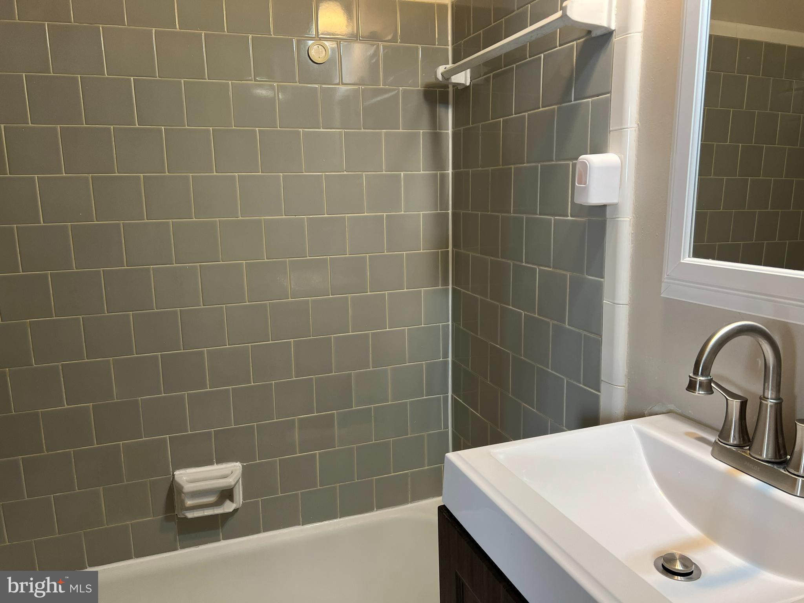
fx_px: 604
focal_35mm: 26
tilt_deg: -9.7
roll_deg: +1.5
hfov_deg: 67.3
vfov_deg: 53.1
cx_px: 402
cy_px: 302
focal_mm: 5.7
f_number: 1.5
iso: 80
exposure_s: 1/60
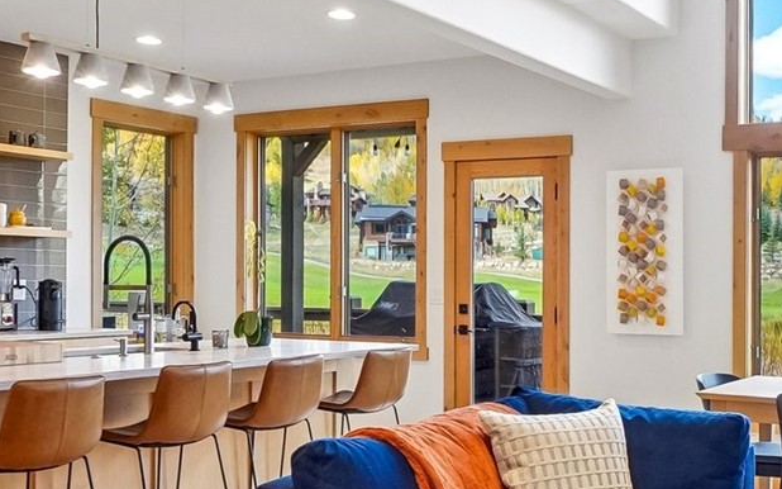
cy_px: 259
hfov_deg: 45.6
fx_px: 895
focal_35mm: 42
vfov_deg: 30.5
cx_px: 585
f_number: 8
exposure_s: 1/25
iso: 400
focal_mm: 10
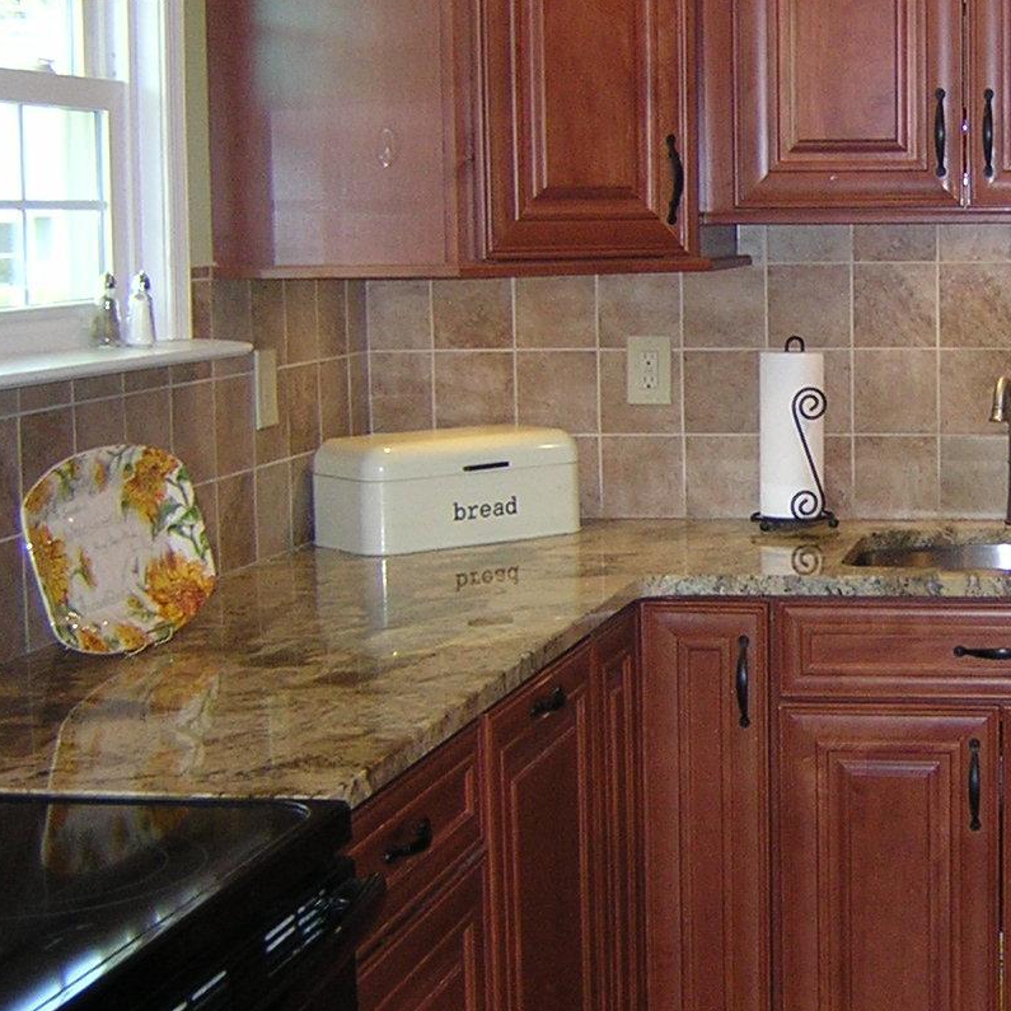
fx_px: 2115
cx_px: 983
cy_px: 413
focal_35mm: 64
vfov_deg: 26.8
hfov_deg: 25.7
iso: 259
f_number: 2.6
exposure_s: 1/60.1
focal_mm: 4.7
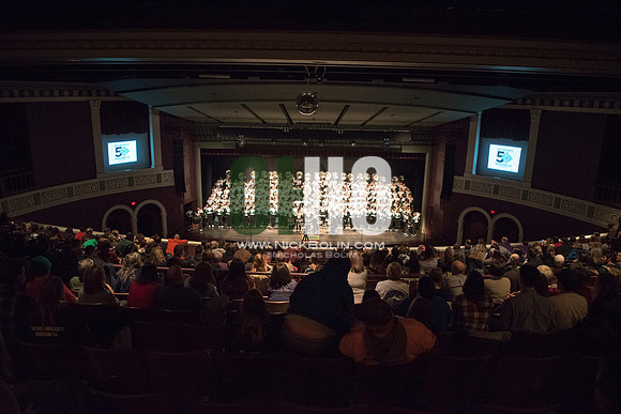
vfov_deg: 53.2
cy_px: 207
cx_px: 310
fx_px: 414
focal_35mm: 24
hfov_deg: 73.7
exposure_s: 1/320
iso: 4000
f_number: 2.8
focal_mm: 24
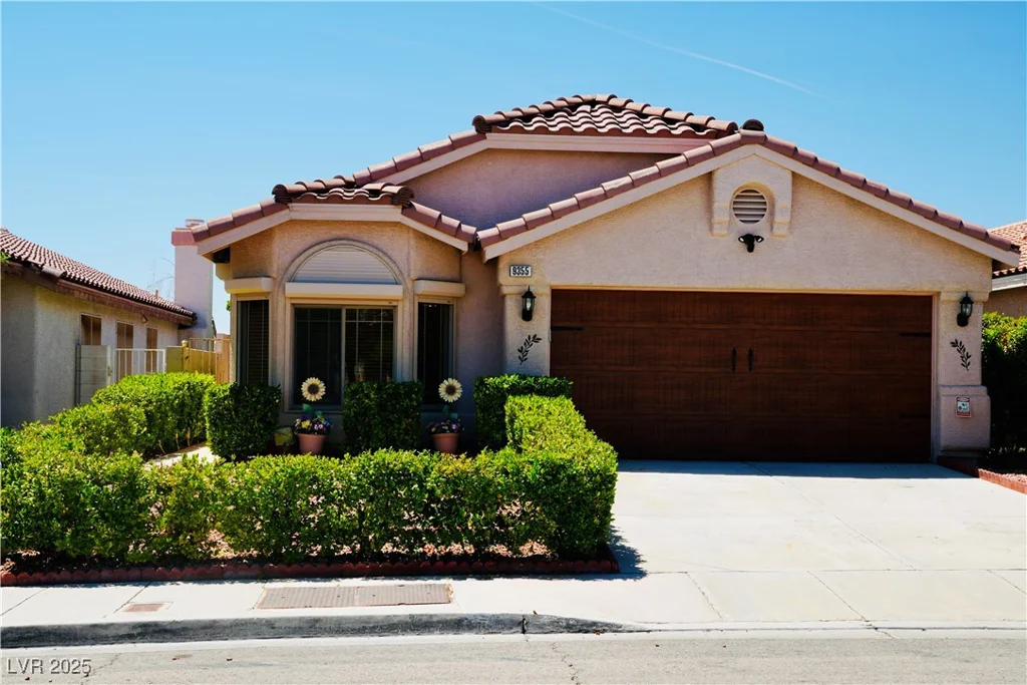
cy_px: 342
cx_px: 514
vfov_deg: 30.3
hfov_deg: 44.1
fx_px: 1267
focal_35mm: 44
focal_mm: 29.6
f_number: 8
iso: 100
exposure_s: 1/125
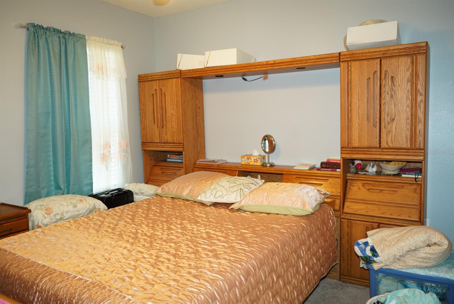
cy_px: 152
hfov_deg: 65.4
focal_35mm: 28
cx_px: 227
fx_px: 353
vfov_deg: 46.5
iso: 2000
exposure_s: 1/160
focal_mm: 28
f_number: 4
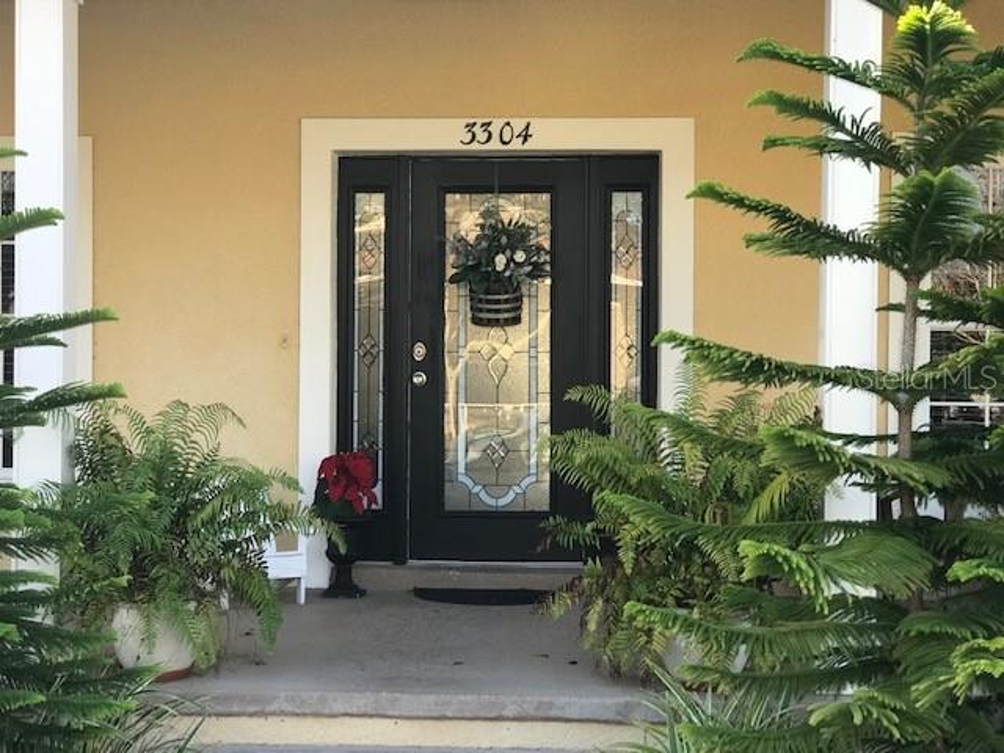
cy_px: 376
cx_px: 502
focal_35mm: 57
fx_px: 1653
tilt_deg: +0.8
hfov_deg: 33.8
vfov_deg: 25.7
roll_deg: +0.3
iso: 25
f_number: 2.8
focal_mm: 6.6
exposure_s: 1/90
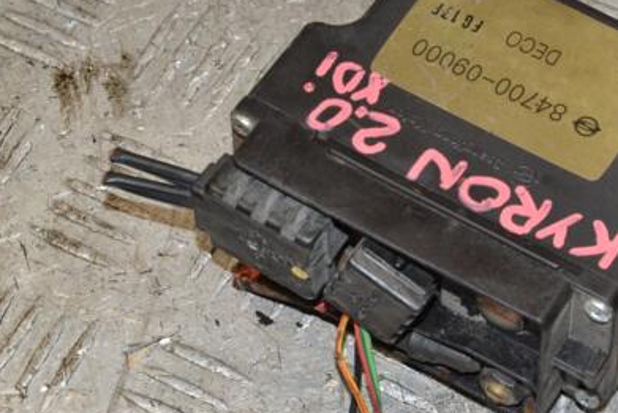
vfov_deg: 8.5
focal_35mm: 161
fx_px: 2765
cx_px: 457
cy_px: 182
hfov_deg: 12.7
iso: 800
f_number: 11
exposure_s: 1/200
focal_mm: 70
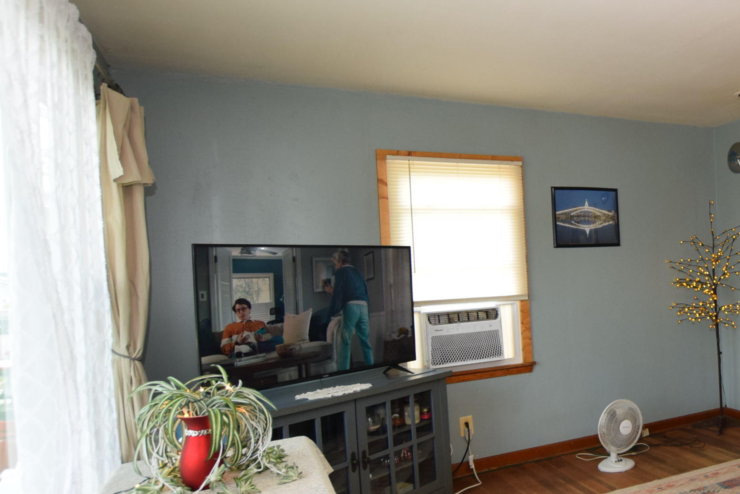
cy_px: 273
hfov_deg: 54.5
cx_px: 680
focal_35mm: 29
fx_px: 596
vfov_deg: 44.9
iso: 800
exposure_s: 1/80
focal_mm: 10
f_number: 4.5
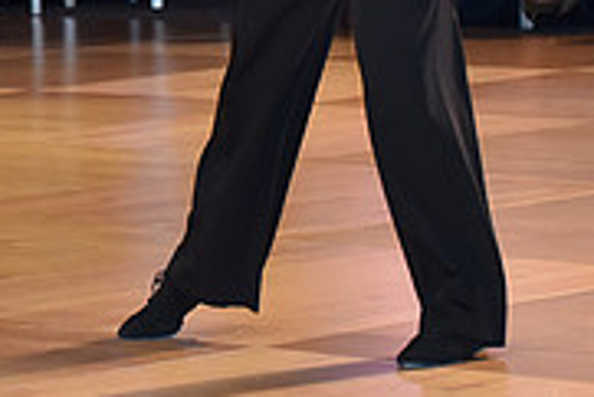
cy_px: -182
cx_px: -26
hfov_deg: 7.5
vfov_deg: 5.0
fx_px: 4491
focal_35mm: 272
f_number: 5
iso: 2000
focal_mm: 85
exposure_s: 1/250
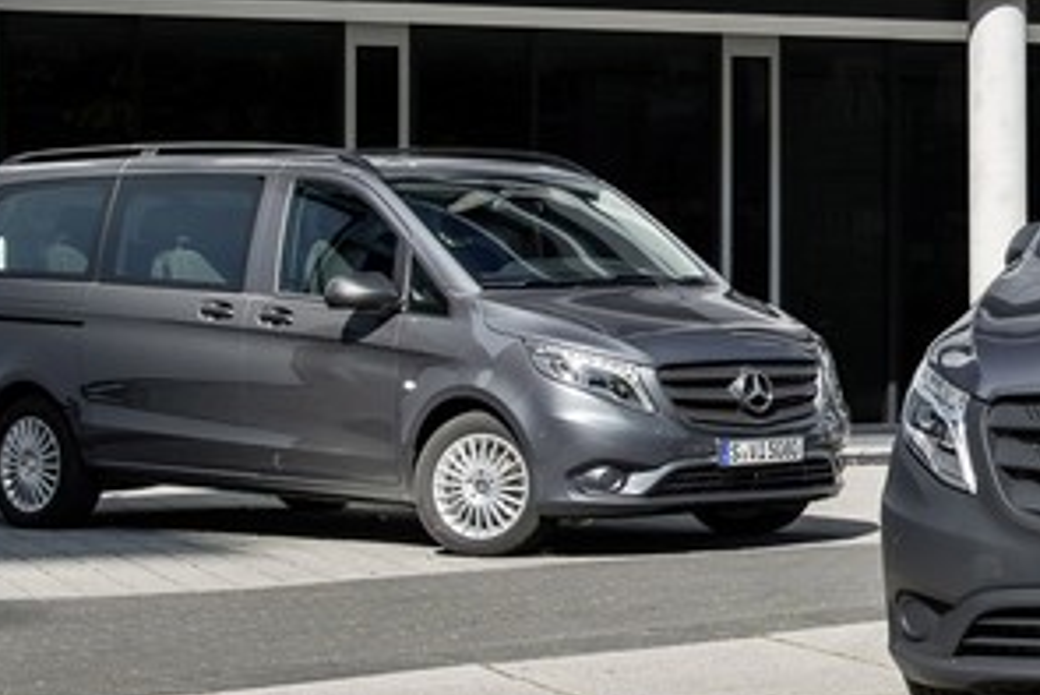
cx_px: 1442
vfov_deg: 10.4
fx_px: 3815
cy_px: 203
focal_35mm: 132
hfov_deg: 14.7
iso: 100
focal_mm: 38
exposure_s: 1/30
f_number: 11
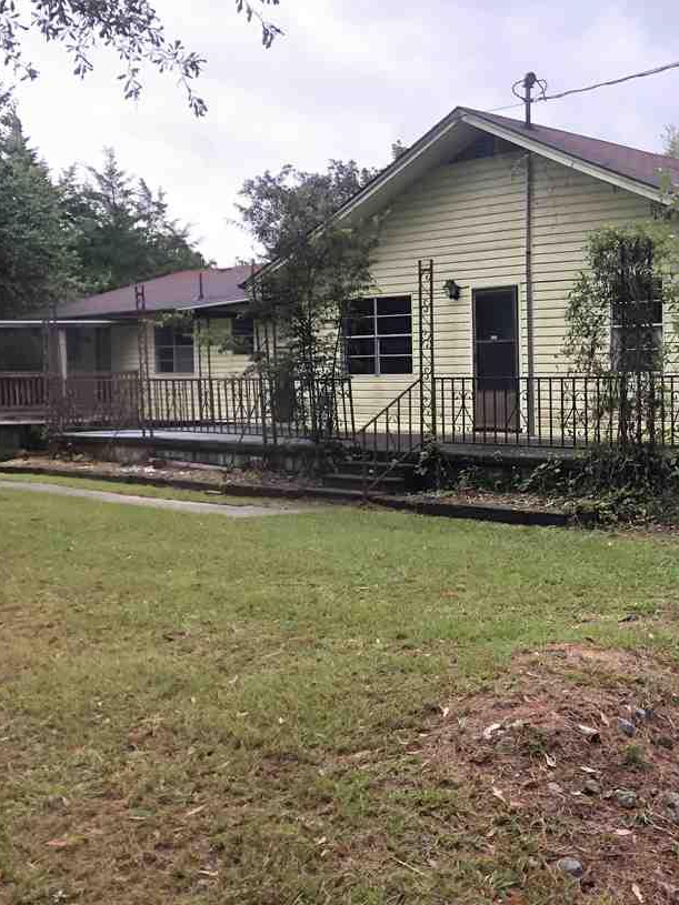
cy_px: 443
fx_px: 1151
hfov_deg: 31.1
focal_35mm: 44
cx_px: 636
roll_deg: +0.1
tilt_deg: -3.2
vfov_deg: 42.9
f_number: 1.8
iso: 25
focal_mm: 3.99
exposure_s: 1/120
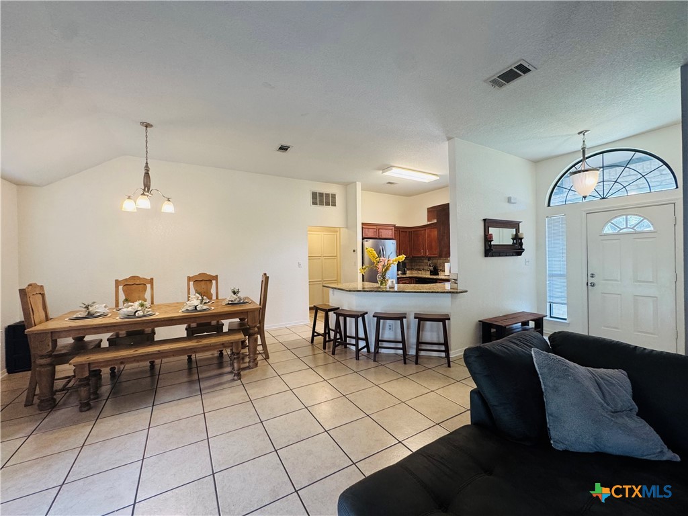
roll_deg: +0.5
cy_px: 258
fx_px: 278
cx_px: 344
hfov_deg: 102.1
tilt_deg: -1.1
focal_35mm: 14
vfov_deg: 85.7
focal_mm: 2.22
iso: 200
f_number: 2.2
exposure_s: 1/60
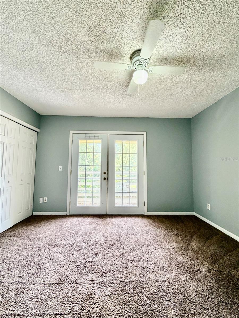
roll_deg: +1.1
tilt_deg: +3.7
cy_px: 159
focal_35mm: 14
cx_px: 120
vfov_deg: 102.1
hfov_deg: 85.7
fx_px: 129
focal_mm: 2.22
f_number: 2.2
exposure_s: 1/121
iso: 320
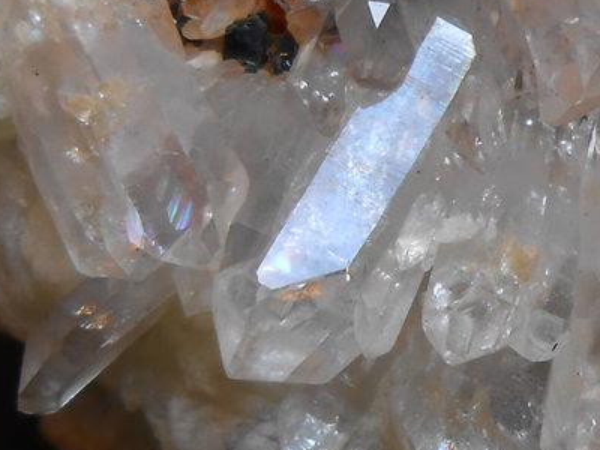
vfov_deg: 14.2
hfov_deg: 18.8
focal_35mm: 104
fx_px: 1803
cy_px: 208
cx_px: 411
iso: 80
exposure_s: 1/60
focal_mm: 4.6
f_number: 3.5
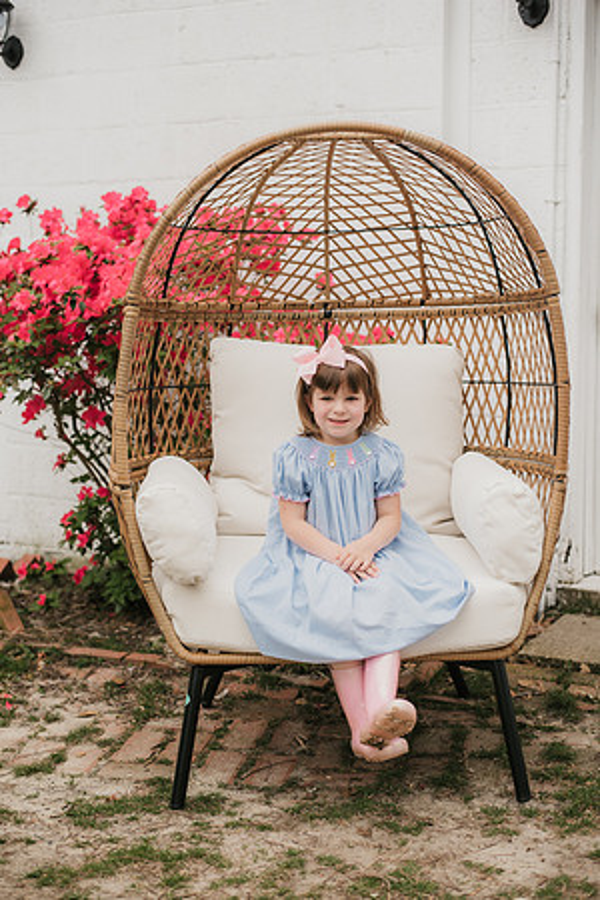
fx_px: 1250
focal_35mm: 50
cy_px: 450
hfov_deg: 27.0
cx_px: 300
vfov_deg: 39.6
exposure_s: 1/640
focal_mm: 50
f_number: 2.8
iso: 100
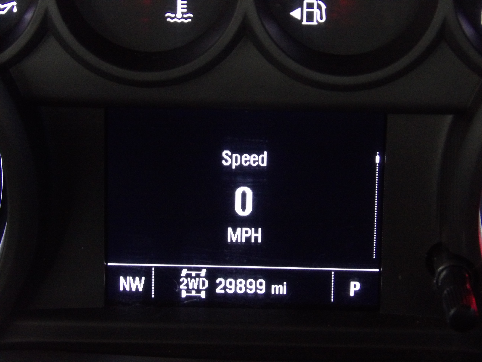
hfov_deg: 13.8
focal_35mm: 143
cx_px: 241
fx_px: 1991
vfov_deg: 10.4
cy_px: 181
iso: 800
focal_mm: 25.6
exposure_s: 1/28
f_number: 4.3
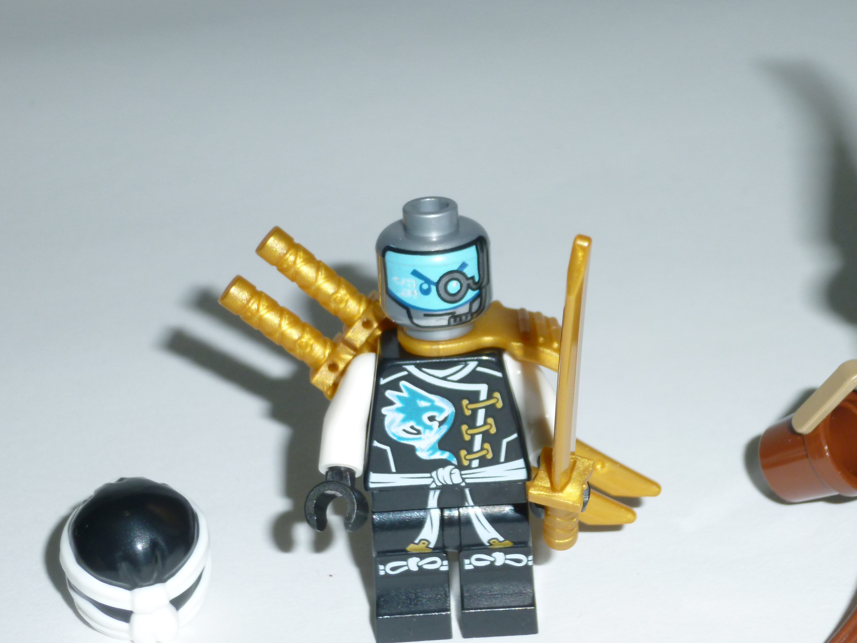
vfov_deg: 16.4
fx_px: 2228
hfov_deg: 21.7
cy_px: 361
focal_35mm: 90
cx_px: 552
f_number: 4.3
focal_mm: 10.7
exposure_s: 1/60
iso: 100
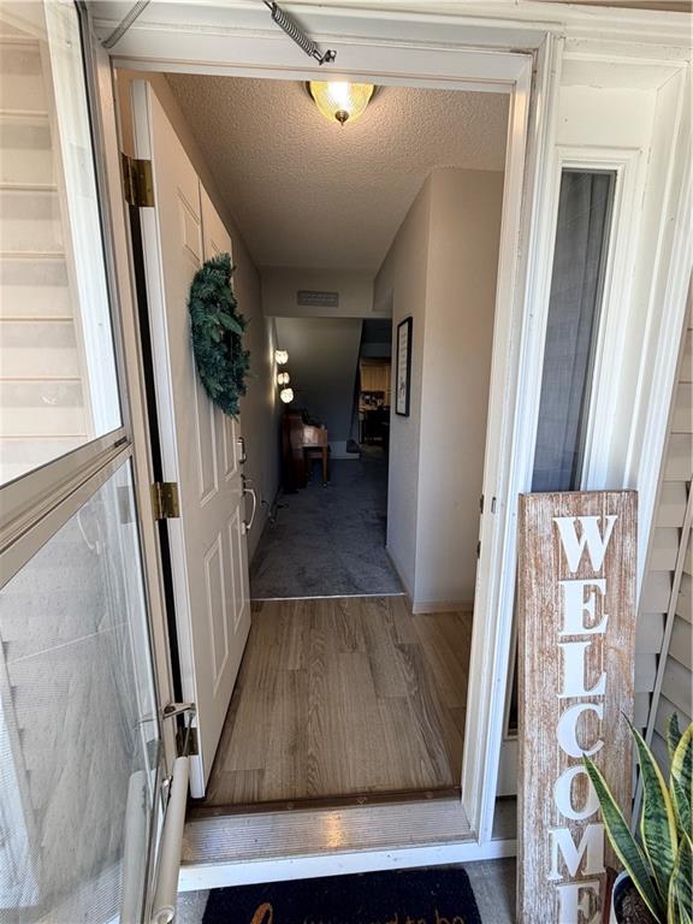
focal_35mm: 14
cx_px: 346
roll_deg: -0.1
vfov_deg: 102.1
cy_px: 462
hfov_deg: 85.7
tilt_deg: -9.6
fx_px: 374
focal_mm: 2.22
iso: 50
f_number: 2.2
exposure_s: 1/120
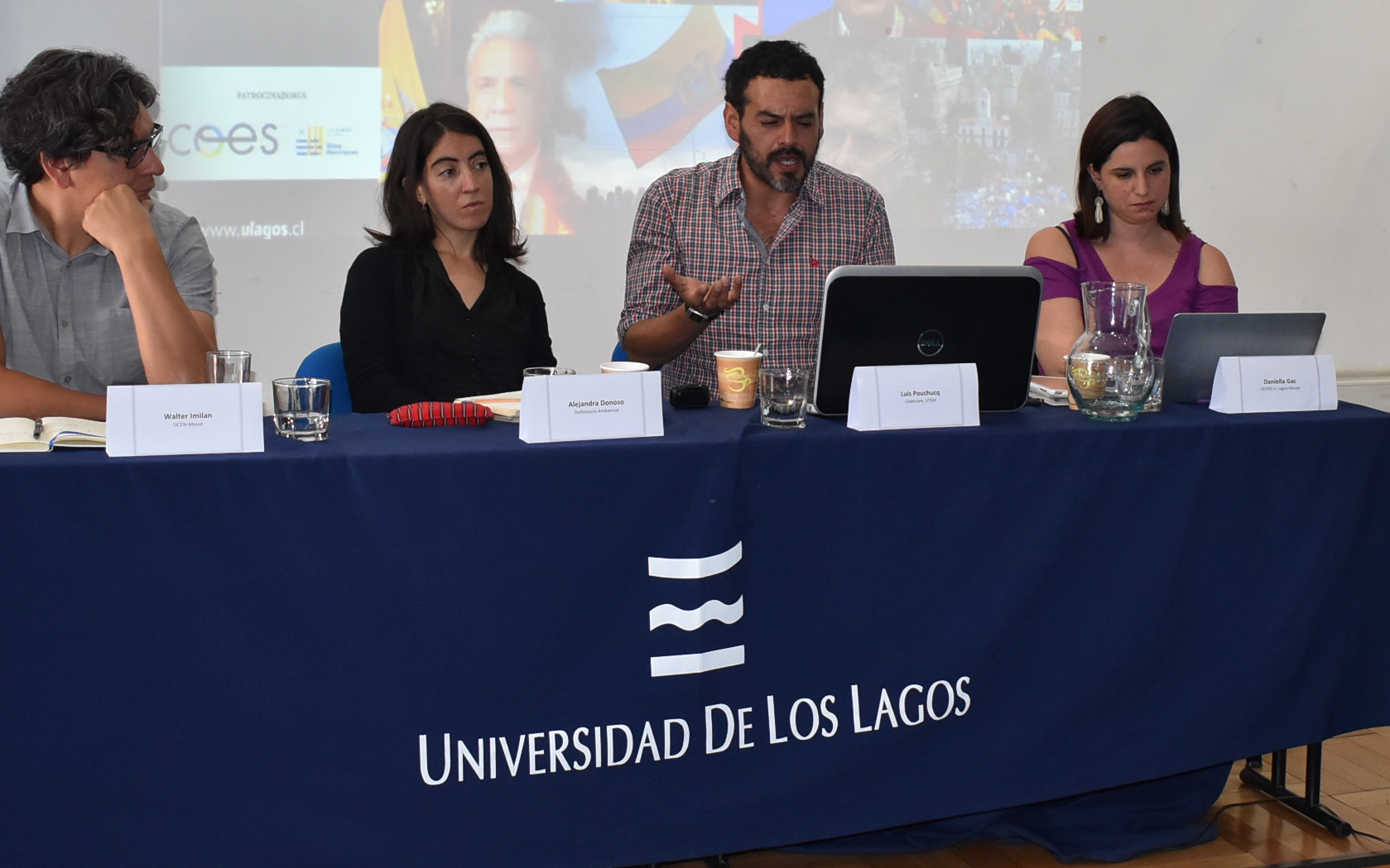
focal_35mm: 60
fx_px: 2273
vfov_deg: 21.6
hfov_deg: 33.9
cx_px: 810
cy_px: 380
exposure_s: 1/80
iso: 800
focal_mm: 22
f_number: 4.5
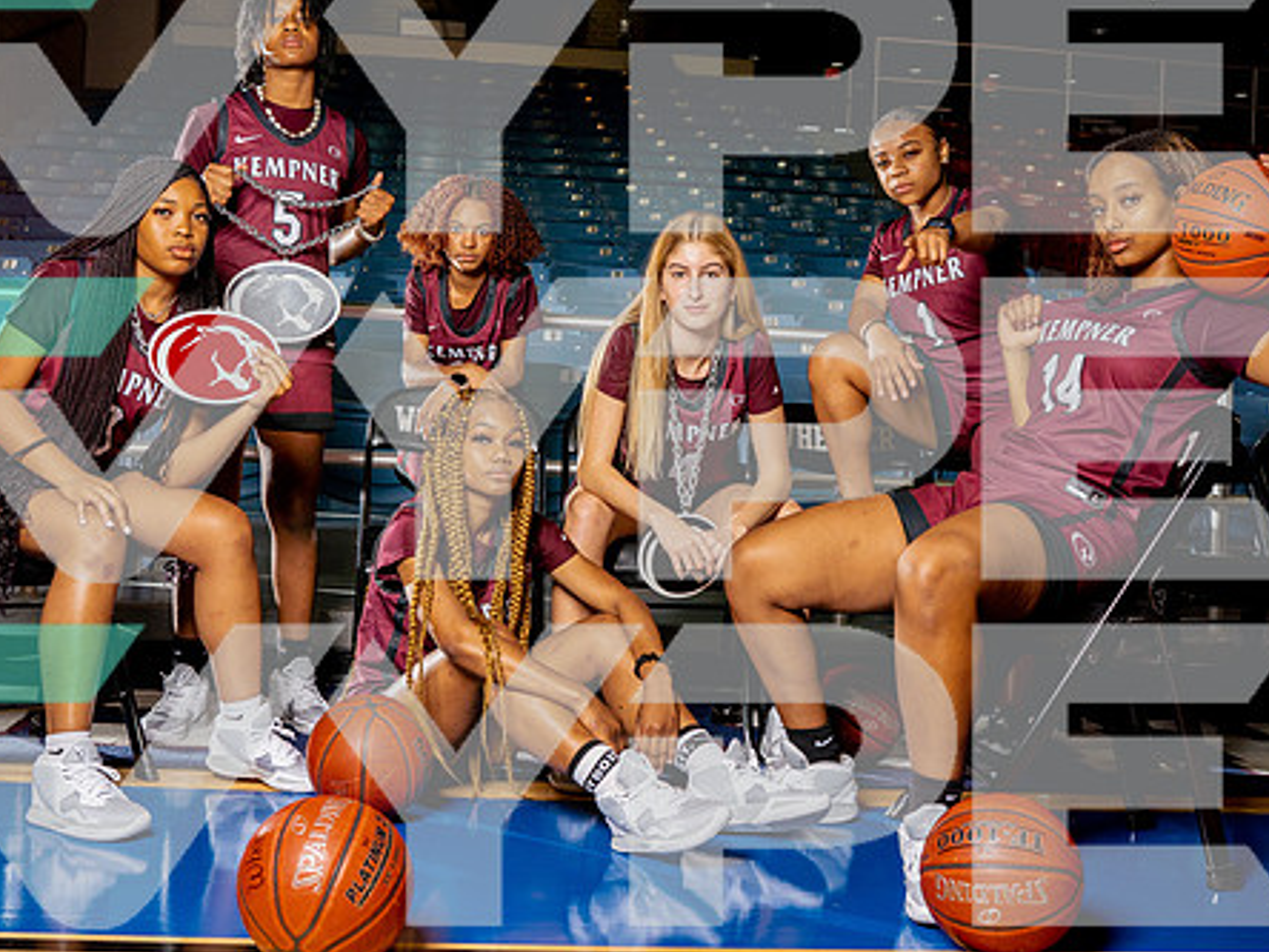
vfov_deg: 32.9
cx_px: 583
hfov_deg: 42.9
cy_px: 430
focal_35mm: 44
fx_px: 1613
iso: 320
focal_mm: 35
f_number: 6.3
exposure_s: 1/250
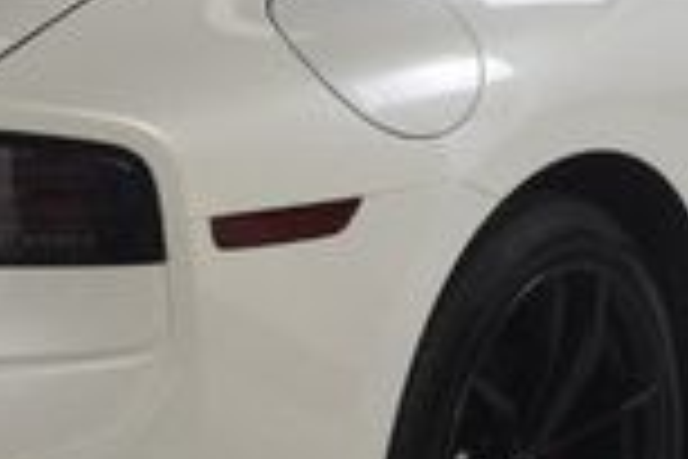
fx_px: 2714
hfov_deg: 14.4
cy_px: 72
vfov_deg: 9.6
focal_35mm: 142
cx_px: 189
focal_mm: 23
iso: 100
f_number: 11
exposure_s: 1/160
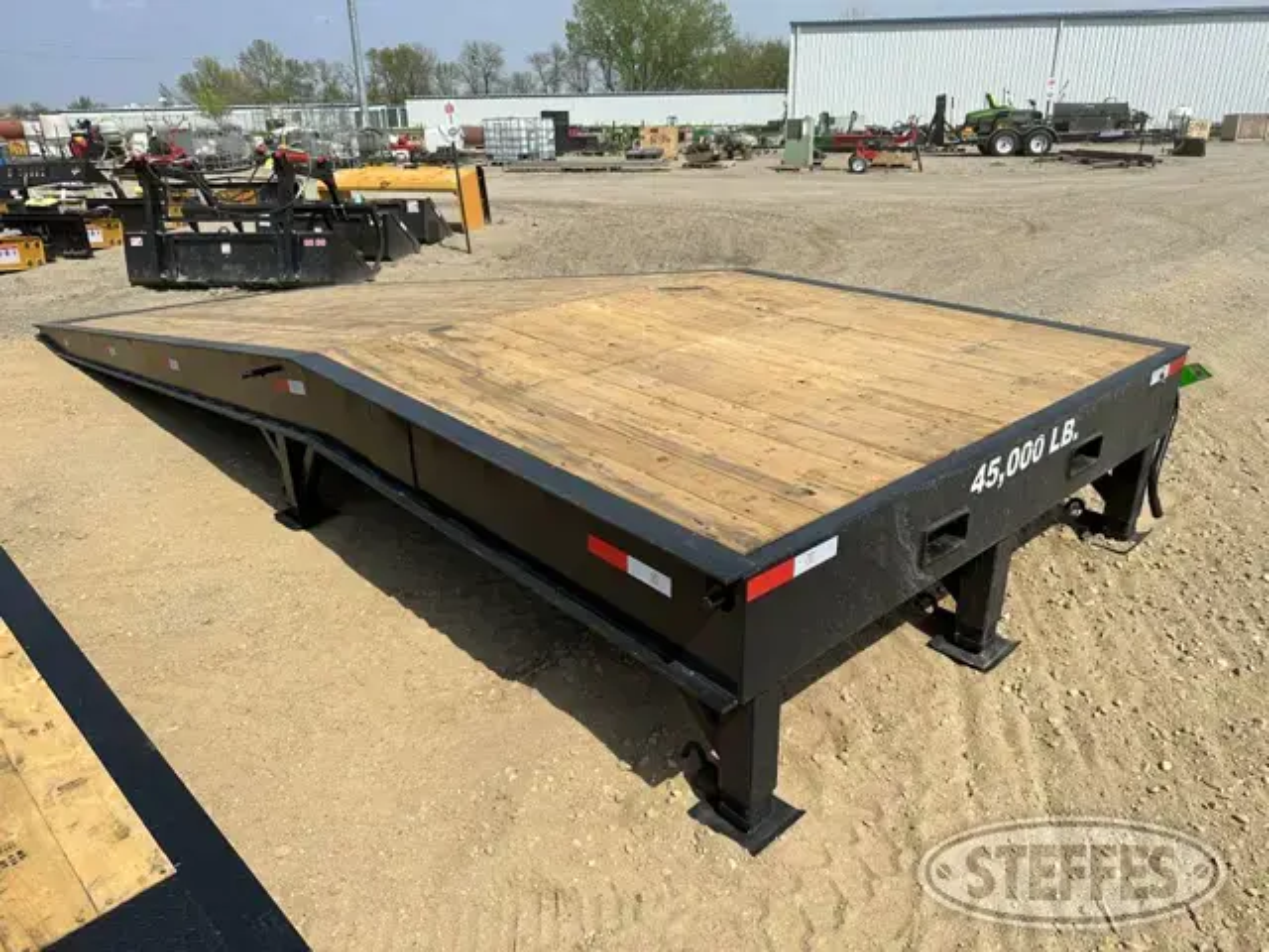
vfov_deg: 56.8
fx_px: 880
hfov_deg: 71.6
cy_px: 476
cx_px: 634
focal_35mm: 24
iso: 80
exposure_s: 1/6623
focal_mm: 6.86
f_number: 1.78
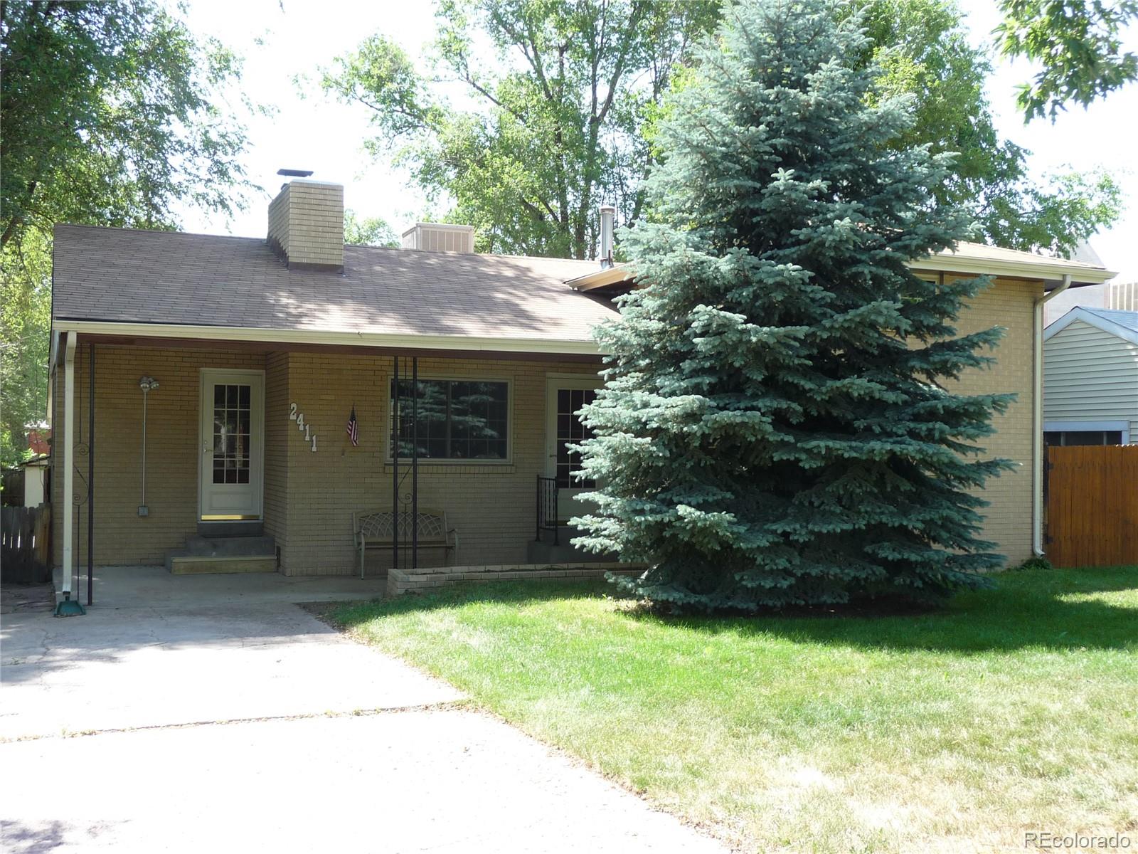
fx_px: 1249
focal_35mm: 38
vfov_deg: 37.7
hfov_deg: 49.0
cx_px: 569
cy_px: 427
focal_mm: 6.3
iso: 100
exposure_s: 1/125
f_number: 3.8
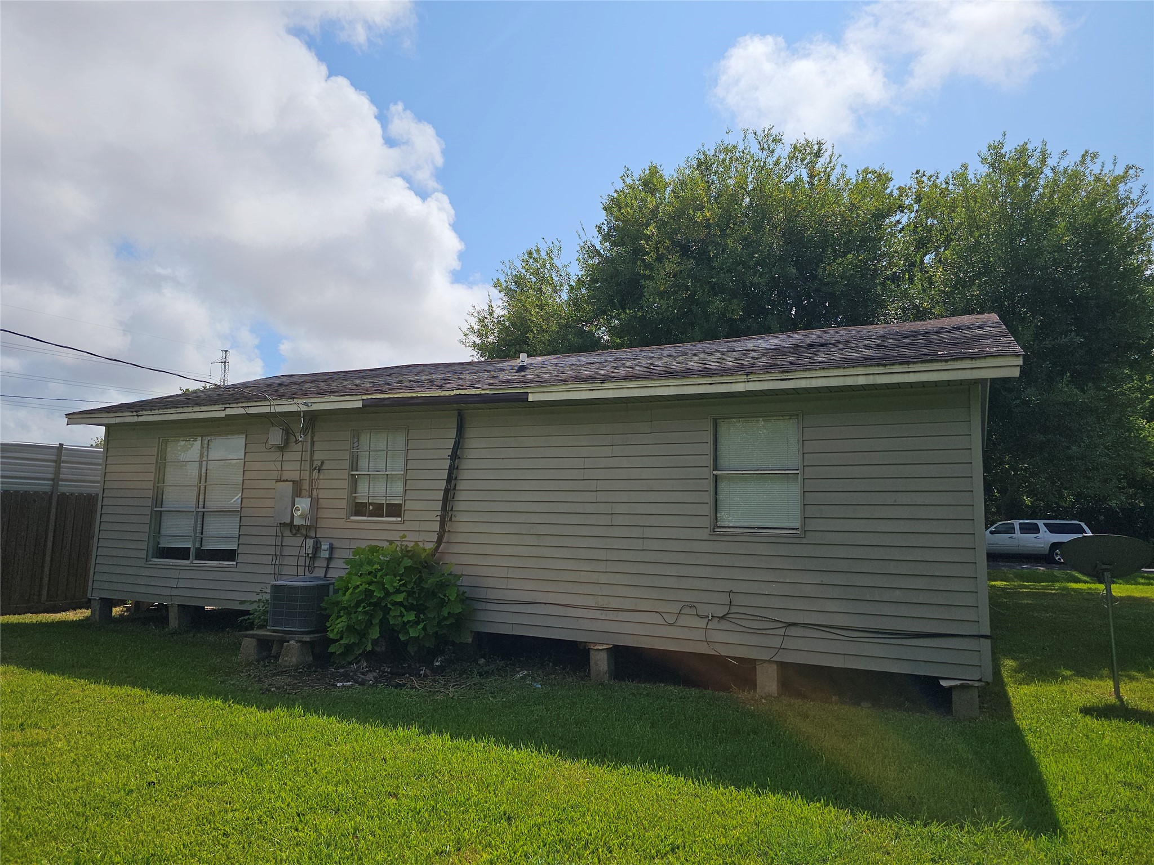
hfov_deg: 73.9
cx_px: 577
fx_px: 767
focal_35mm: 23
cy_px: 432
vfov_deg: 58.9
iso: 10
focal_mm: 6.3
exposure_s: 1/1567
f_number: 1.7
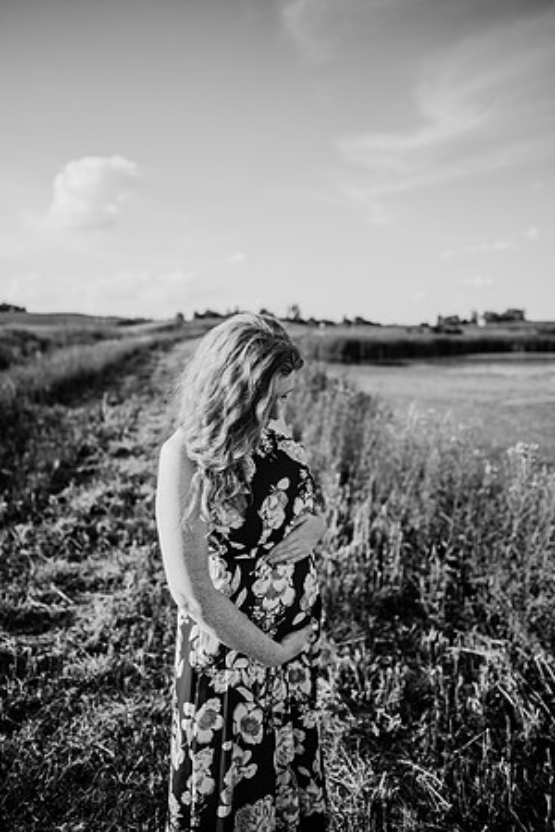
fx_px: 555
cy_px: 416
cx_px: 278
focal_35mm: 24
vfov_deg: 73.7
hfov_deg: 53.1
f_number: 2.2
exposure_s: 1/1600
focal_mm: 24
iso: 100
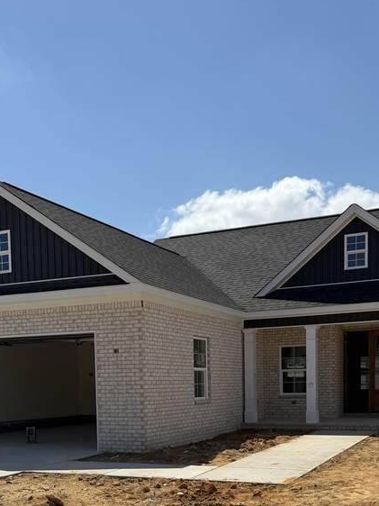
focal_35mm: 41
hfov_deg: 35.0
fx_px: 599
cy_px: 412
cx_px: 220
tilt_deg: -2.8
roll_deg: +2.7
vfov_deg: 43.4
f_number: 1.78
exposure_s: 1/8130
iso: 80
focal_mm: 6.76
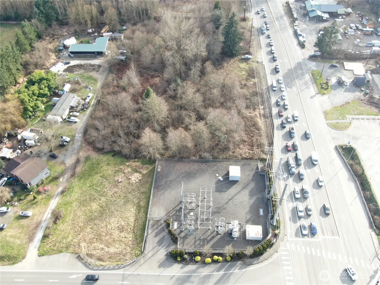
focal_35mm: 33
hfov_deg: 55.4
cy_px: 142
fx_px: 362
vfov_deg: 42.9
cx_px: 190
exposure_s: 1/120
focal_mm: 5.57
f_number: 3.2
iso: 100
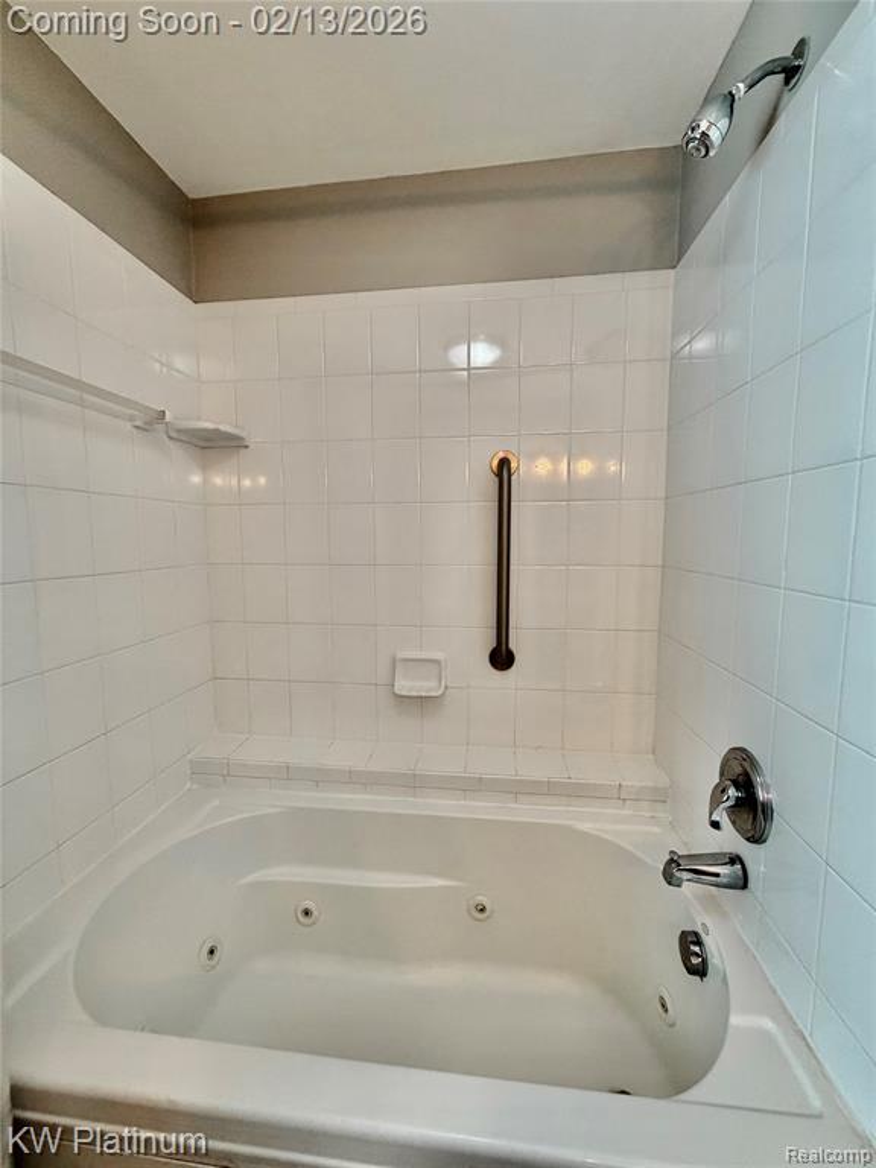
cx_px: 438
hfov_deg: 85.7
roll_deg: -0.2
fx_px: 472
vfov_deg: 102.1
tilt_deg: -5.3
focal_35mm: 14
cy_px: 584
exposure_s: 1/120
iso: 320
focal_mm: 2.22
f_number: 2.2
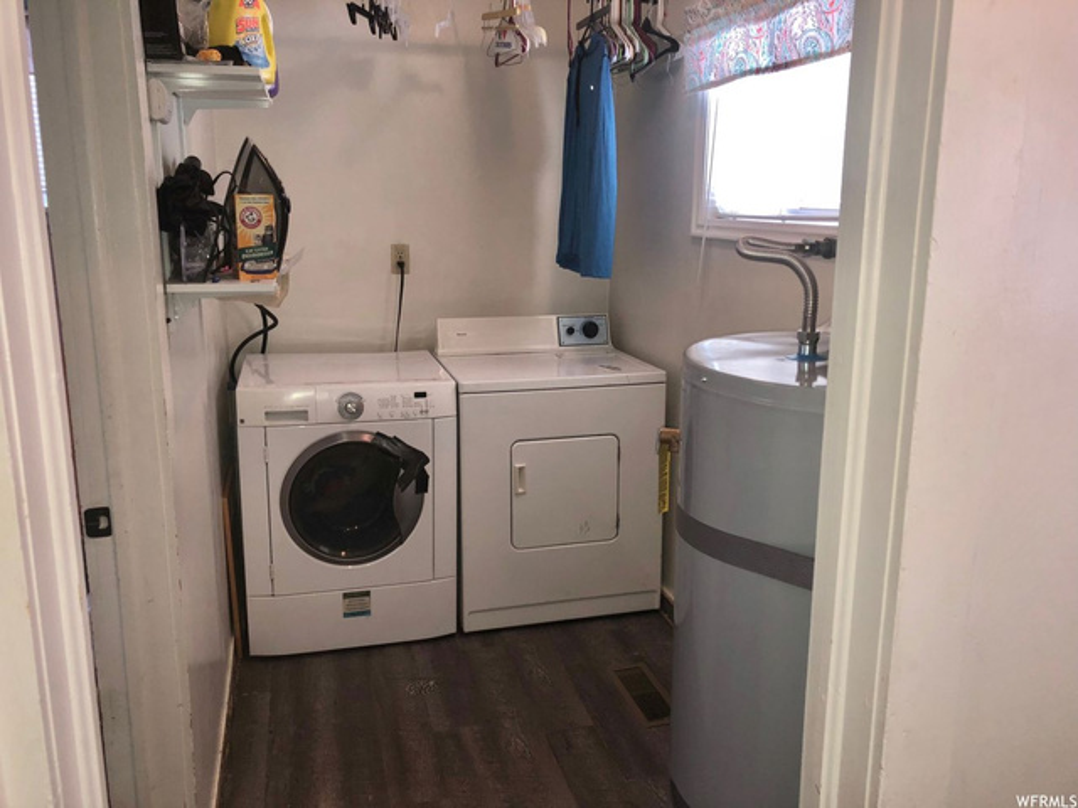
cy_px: 404
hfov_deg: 63.4
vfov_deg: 49.7
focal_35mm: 28
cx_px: 539
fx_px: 872
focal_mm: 3.99
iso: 40
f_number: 1.8
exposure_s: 1/60
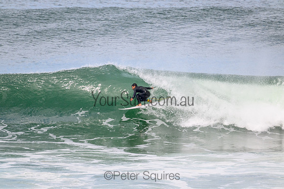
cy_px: 94
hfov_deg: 2.6
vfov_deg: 1.7
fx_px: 6312
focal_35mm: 800
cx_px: 142
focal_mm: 800
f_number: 11
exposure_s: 1/2000
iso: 1400
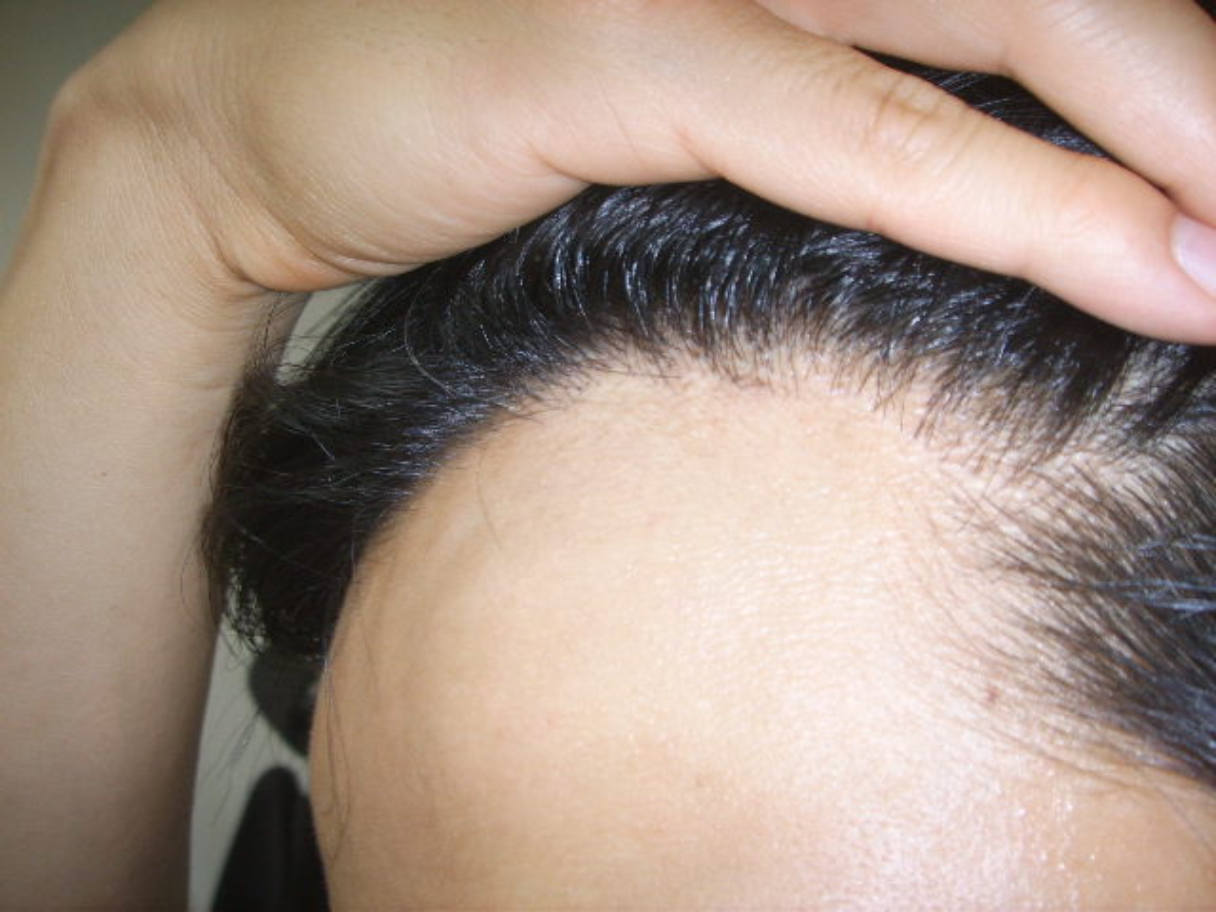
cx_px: 608
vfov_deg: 36.8
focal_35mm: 39
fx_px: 1370
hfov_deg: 47.9
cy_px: 456
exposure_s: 1/45
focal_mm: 6.6
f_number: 3.5
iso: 100
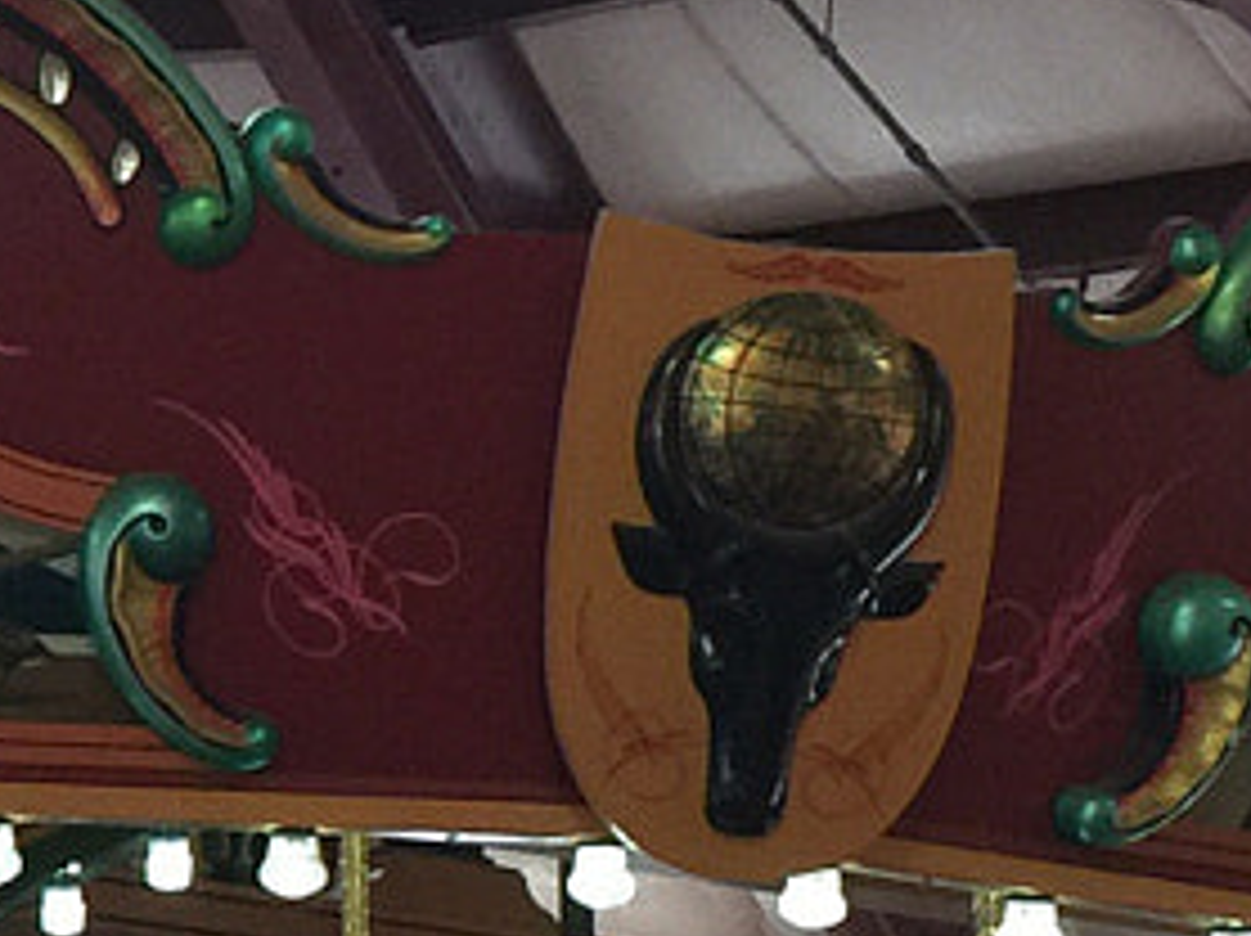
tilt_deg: +7.5
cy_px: 945
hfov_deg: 11.1
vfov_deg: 8.8
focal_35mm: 167
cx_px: -932
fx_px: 6030
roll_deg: -2.1
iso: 64
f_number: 2.2
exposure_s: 1/15
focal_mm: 4.15
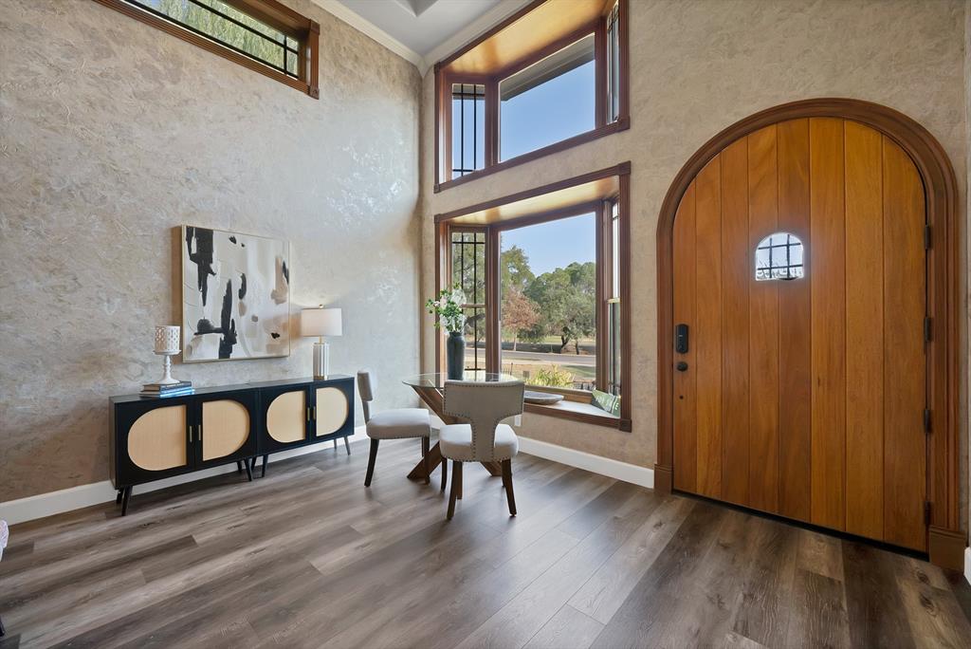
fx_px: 351
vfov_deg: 85.5
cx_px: 486
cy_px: 324
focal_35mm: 13
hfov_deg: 108.3
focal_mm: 13
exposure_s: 1/10
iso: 640
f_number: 9
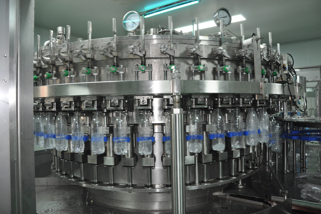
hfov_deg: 67.4
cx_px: 160
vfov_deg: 47.8
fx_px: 240
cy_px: 107
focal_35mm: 27
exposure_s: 1/60
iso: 800
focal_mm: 18
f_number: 3.5
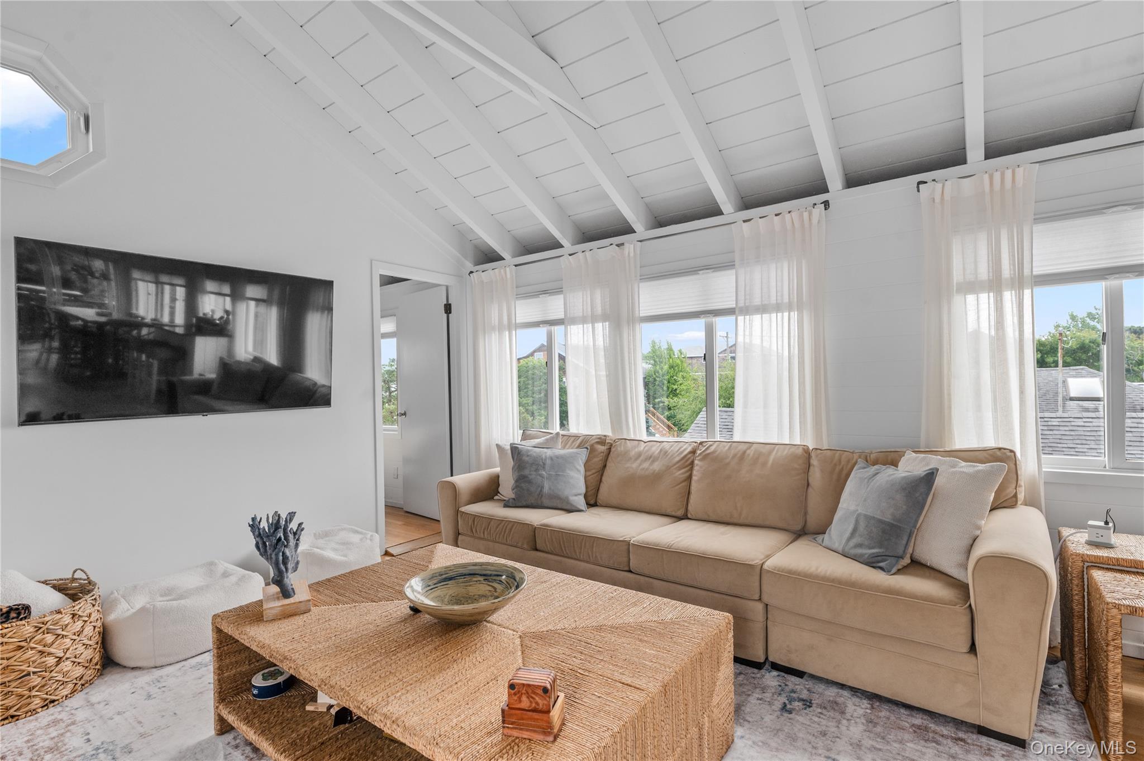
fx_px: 540
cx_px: 572
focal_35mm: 17
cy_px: 380
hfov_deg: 93.3
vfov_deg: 70.3
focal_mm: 17
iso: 320
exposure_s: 1/13
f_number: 7.1
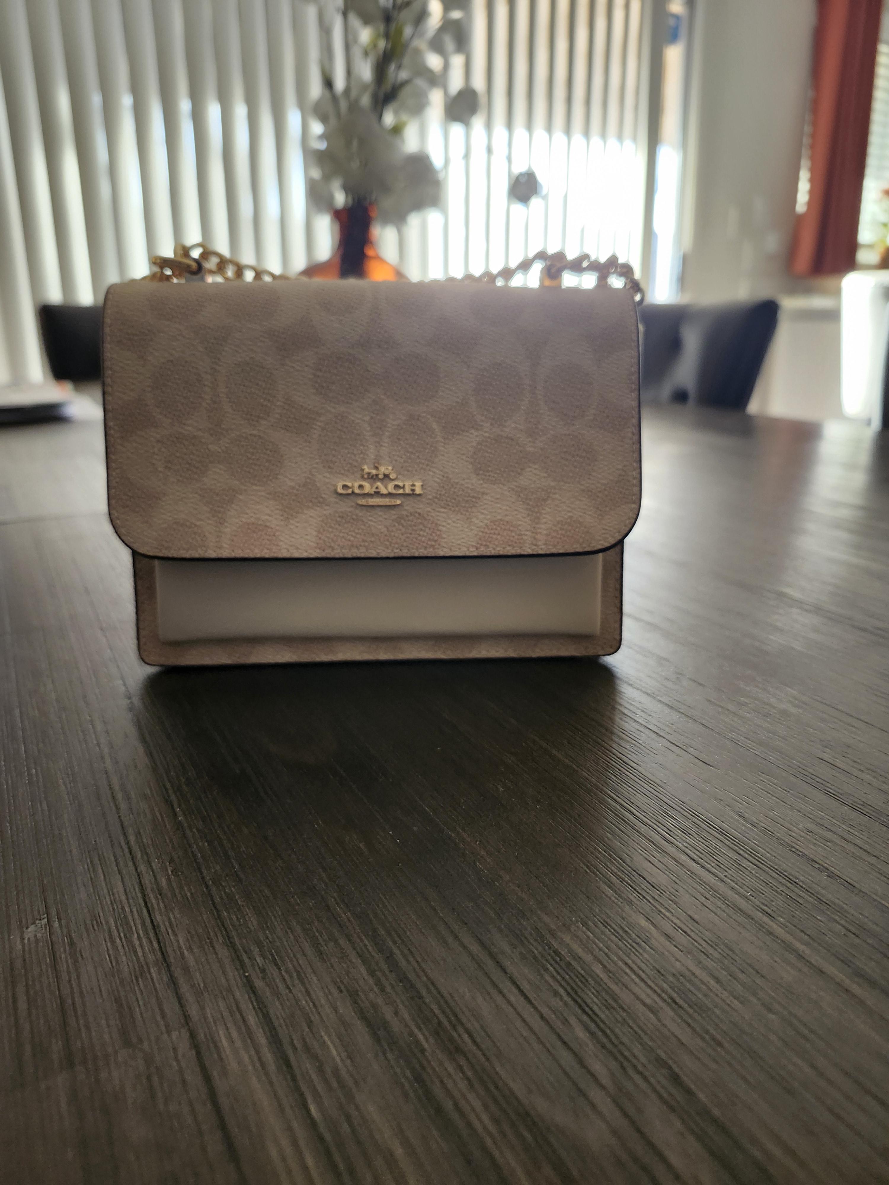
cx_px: 444
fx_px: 788
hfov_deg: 58.9
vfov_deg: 73.9
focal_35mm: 23
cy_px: 592
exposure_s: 1/120
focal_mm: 5.54
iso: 500
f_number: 1.8
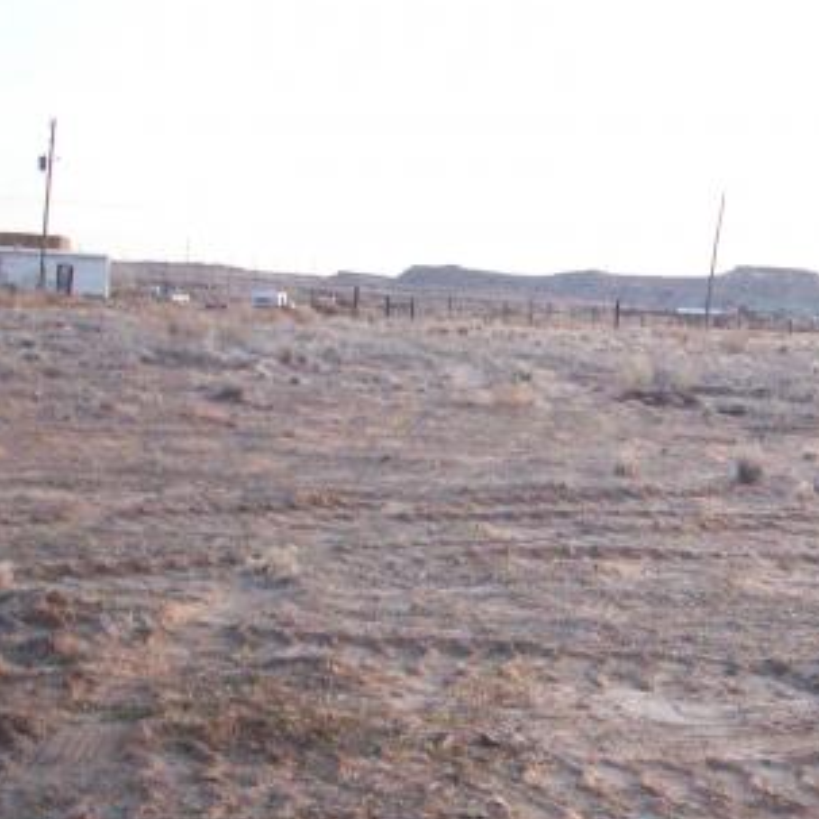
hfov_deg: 23.7
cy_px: 460
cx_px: 857
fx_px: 1847
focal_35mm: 69
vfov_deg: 25.0
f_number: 2.8
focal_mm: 6.2
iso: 200
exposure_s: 1/146
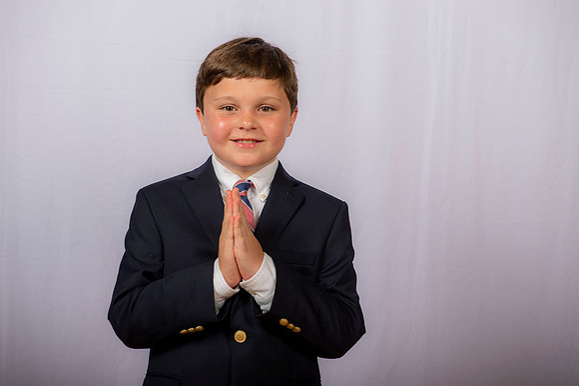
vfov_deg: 21.9
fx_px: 997
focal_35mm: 62
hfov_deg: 32.4
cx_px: 290
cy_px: 193
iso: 400
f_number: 6.3
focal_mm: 62
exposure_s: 1/200
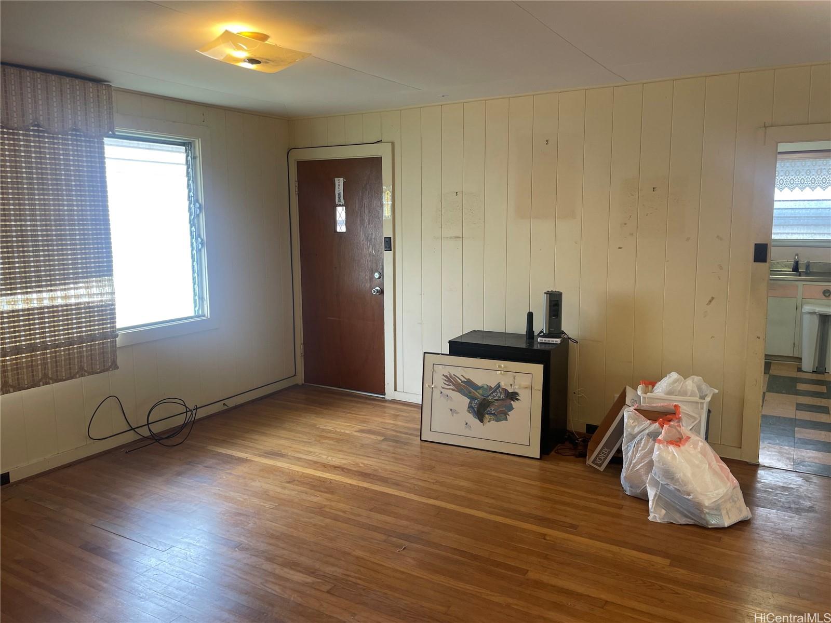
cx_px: 416
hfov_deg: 67.3
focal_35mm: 26
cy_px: 312
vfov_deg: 53.1
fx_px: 624
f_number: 1.6
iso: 64
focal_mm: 4.2
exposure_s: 1/60
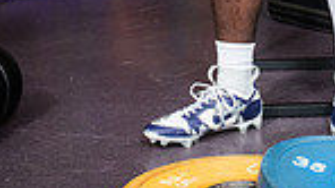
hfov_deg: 18.4
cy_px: -265
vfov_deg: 9.4
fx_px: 1021
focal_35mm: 115
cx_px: 297
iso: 500
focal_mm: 36
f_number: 5.6
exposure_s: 1/250
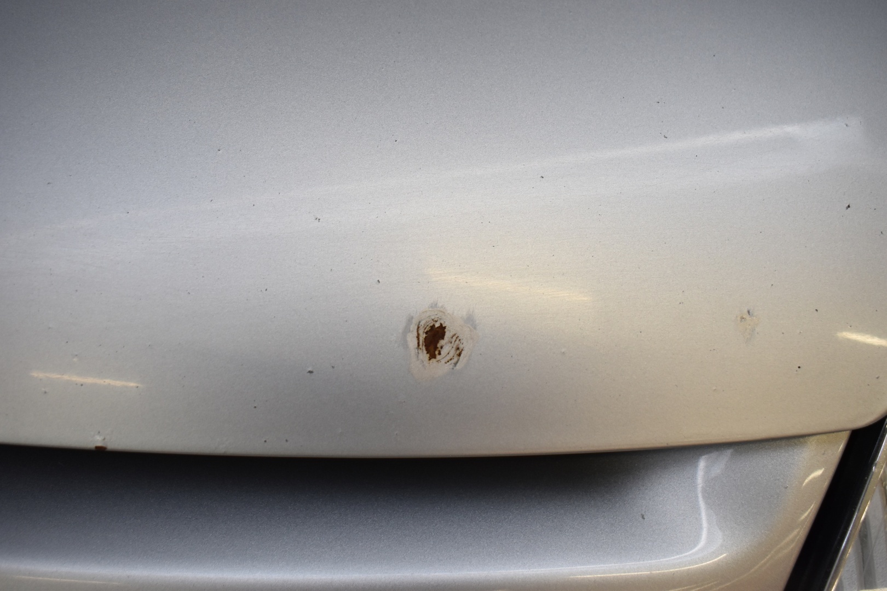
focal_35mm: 36
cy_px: 296
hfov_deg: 53.1
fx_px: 887
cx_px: 444
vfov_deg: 36.9
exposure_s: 1/125
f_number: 5.6
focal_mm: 24
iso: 640
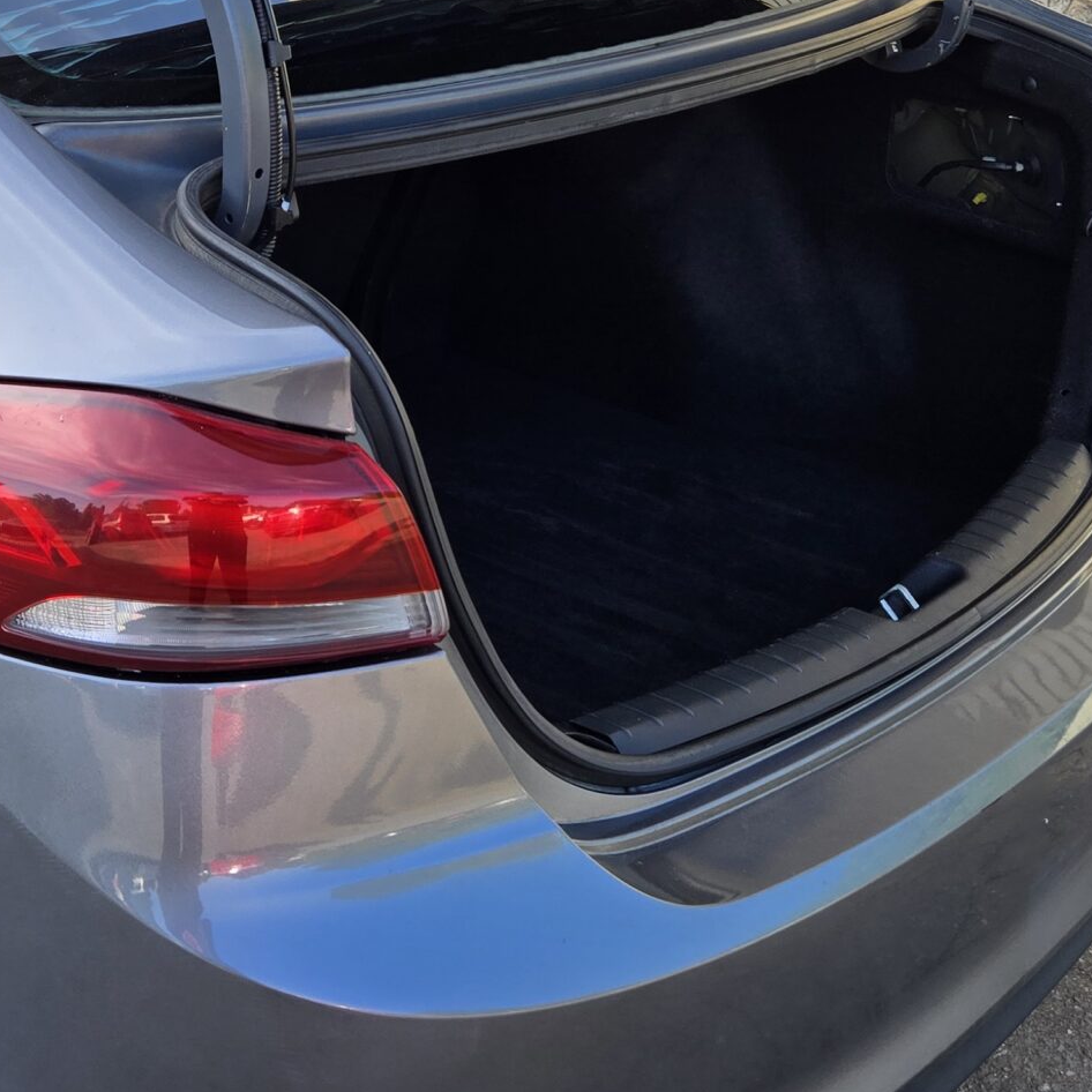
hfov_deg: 30.9
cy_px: 301
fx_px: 1963
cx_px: 396
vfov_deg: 30.7
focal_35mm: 55
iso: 25
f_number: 1.8
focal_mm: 5.4
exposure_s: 1/542
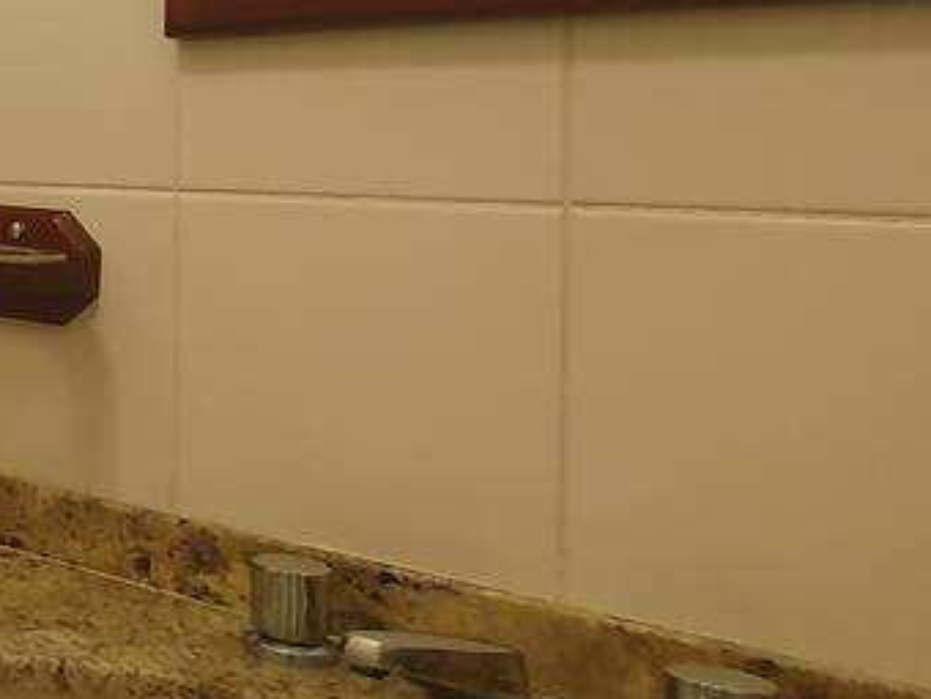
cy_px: 99
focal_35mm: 55
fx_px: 1479
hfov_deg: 23.3
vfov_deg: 25.9
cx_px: -641
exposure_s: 1/60
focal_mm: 1.8
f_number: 2.2
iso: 200
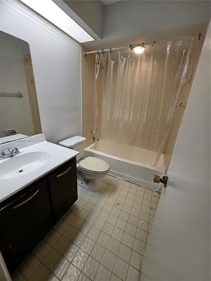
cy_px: 140
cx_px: 106
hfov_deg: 89.9
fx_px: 106
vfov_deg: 106.2
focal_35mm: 13
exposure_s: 1/60
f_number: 2.2
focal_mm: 1.74
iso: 80
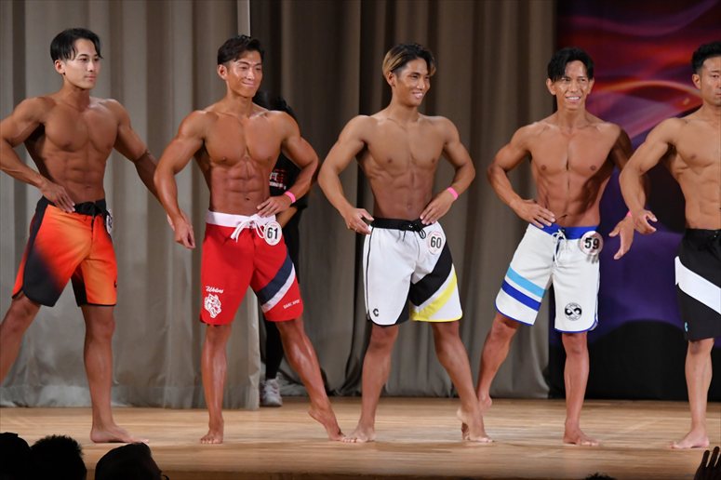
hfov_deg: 8.6
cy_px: 240
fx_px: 4804
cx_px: 360
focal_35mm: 240
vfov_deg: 5.7
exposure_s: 1/400
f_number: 5.6
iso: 3200
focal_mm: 160
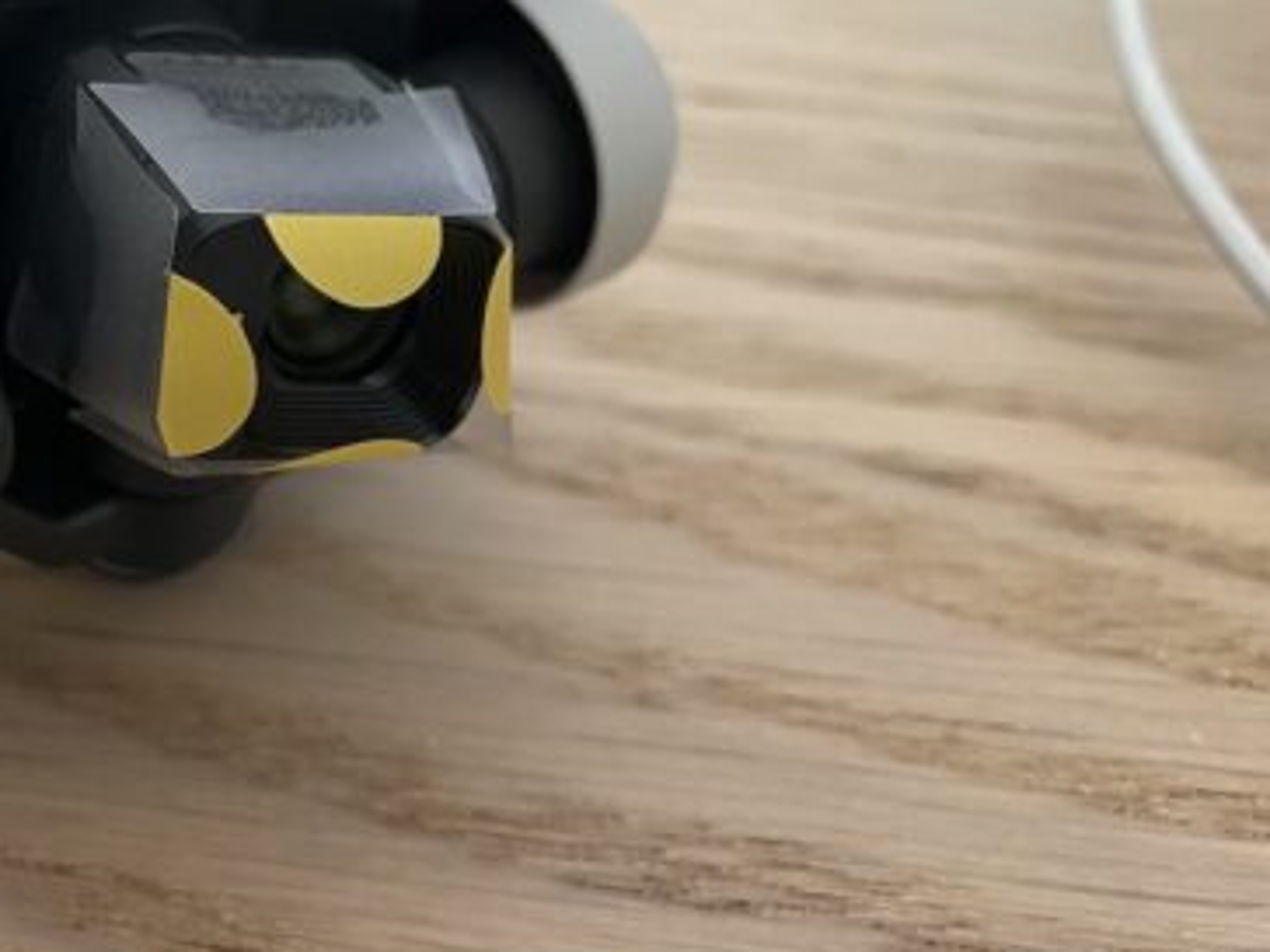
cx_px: 101
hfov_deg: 35.7
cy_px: 187
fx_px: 1834
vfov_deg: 28.5
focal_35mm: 50
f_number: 1.6
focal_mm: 4.2
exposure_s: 1/60
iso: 320
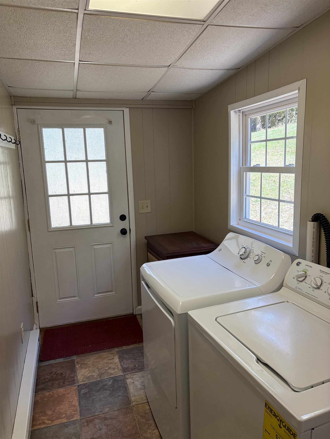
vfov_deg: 67.3
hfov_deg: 53.1
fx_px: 330
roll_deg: +1.9
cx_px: 165
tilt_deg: -11.2
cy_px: 220
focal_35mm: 26
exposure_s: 1/233
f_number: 1.6
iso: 125
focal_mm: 5.96
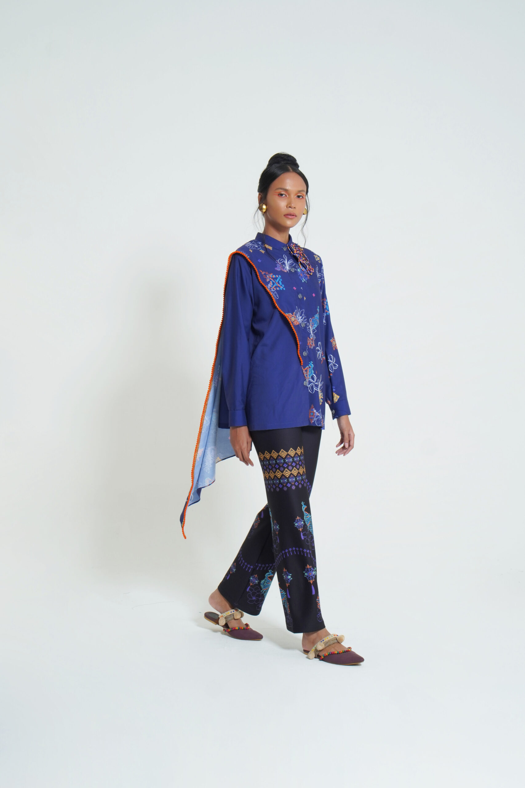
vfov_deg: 37.8
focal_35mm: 52
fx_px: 1148
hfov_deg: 25.8
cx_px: 262
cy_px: 394
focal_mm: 35
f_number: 8
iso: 250
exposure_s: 1/160
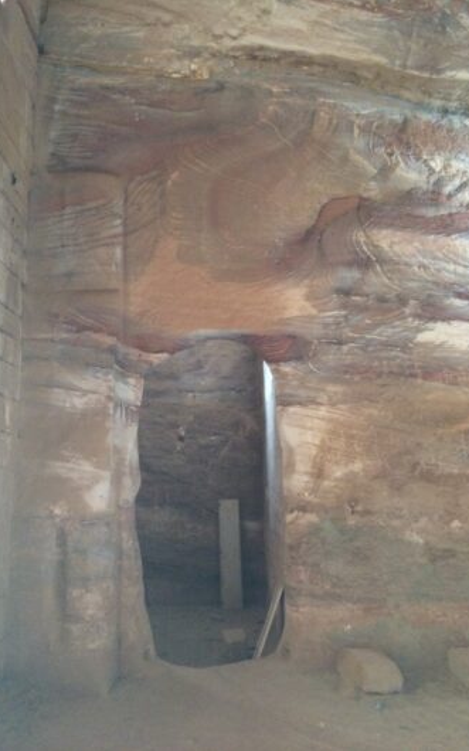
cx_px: 230
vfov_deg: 59.7
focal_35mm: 32
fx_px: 655
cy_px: 376
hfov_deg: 39.4
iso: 400
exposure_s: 1/15
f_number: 2.2
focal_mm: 4.12
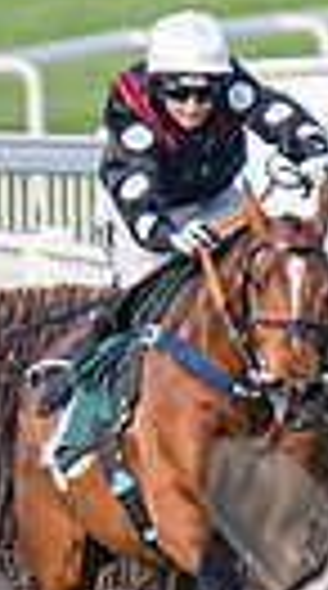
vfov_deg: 0.6
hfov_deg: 0.3
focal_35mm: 3907
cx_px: 340
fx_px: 60842
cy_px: 546
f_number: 4
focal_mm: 280
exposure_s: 1/1600
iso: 400
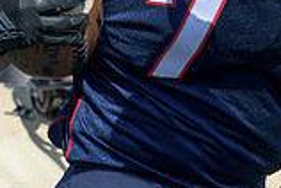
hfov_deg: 0.9
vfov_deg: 0.6
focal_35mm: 2349
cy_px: 139
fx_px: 18370
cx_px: 144
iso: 400
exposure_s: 1/3200
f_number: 4
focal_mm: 500
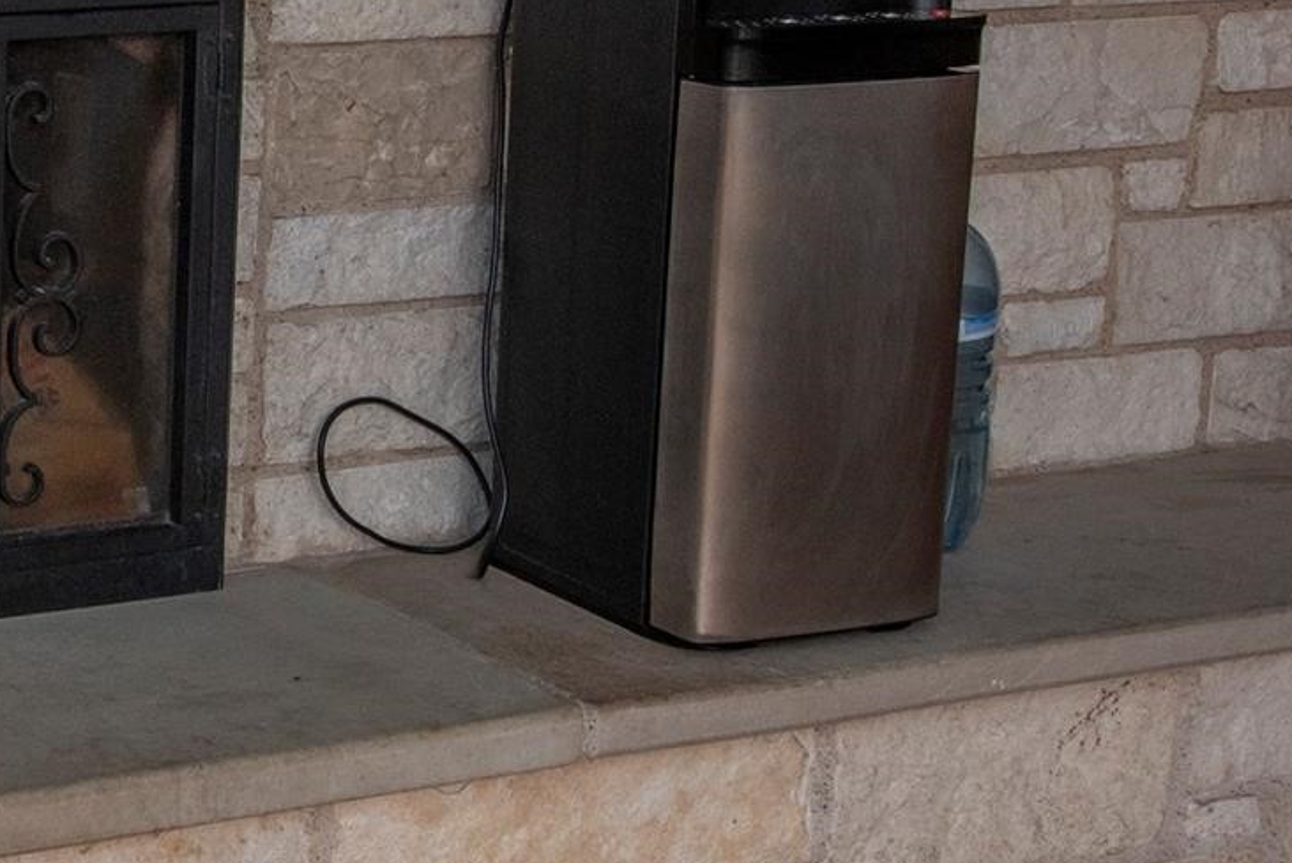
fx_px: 3016
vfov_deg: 16.2
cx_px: -378
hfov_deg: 21.8
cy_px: 201
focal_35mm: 84
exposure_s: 1/50
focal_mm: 20
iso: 400
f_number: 9
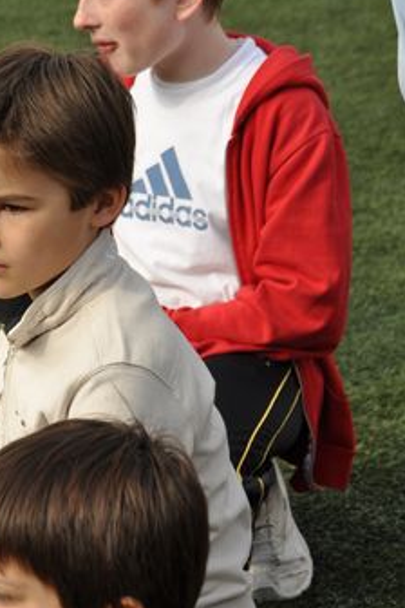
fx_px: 2885
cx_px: 71
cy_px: 353
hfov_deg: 8.0
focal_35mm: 171
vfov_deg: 12.0
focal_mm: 60
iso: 200
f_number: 5.6
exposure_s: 1/500
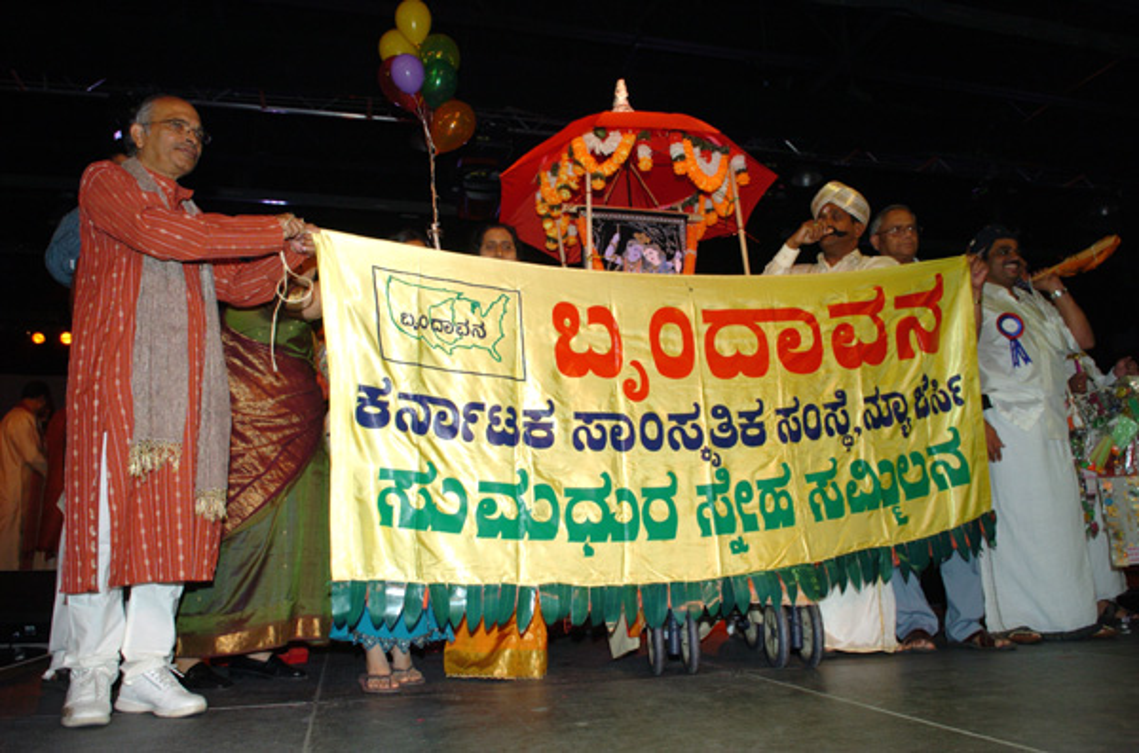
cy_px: 376
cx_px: 570
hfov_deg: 70.6
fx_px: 805
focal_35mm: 26
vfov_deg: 50.2
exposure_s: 1/200
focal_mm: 17
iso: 400
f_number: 5
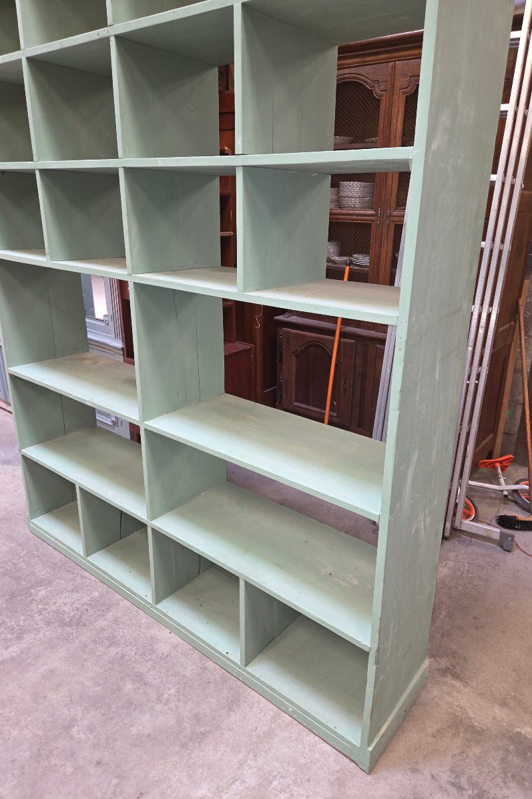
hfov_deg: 53.1
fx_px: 532
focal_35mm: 24
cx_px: 288
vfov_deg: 73.8
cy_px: 399
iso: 160
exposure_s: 1/25
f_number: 1.8
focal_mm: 5.4
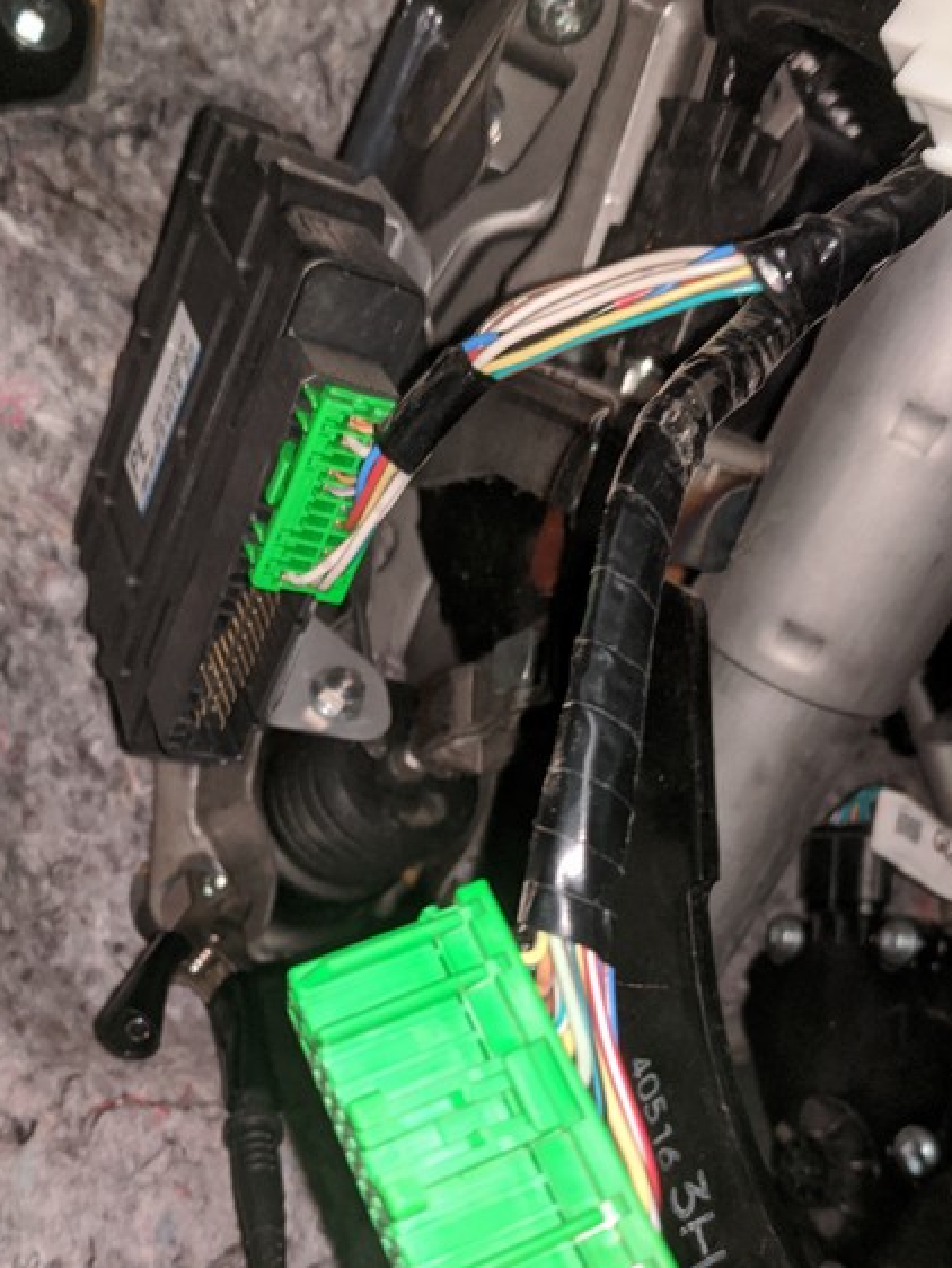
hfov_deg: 38.7
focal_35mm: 37
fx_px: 1356
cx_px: 453
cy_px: 790
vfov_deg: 49.6
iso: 487
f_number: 2
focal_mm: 4.67
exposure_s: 1/60
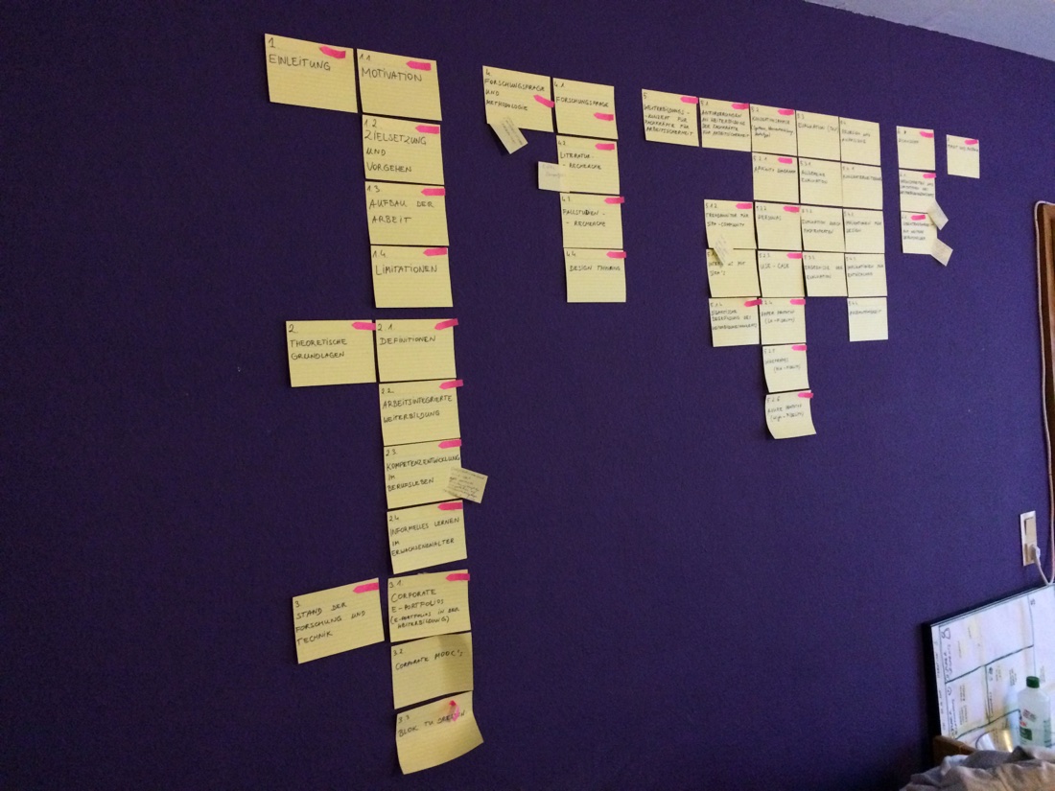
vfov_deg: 48.2
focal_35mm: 29
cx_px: 528
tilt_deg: -2.5
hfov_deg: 61.7
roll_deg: +4.0
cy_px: 396
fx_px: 884
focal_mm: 4.15
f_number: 2.2
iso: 320
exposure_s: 1/17
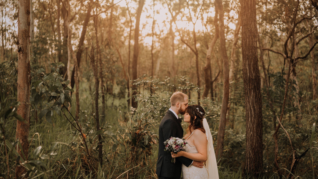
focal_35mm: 37
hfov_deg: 54.0
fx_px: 312
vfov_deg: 32.0
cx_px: 159
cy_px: 99
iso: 250
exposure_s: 1/1000
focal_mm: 35
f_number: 1.6
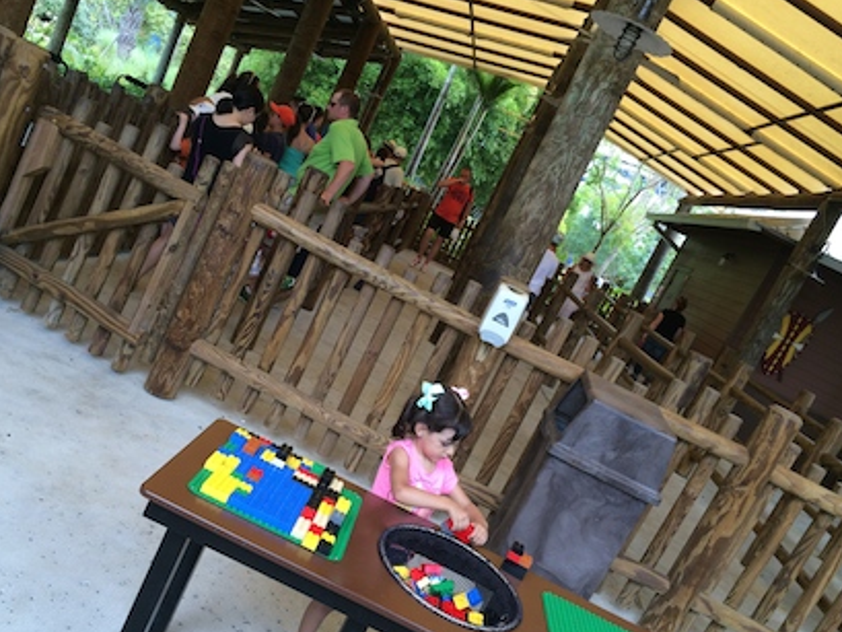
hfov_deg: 55.3
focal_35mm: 33
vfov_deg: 42.9
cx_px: 410
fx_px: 803
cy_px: 336
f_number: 2.2
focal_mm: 4.12
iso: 64
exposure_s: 1/120
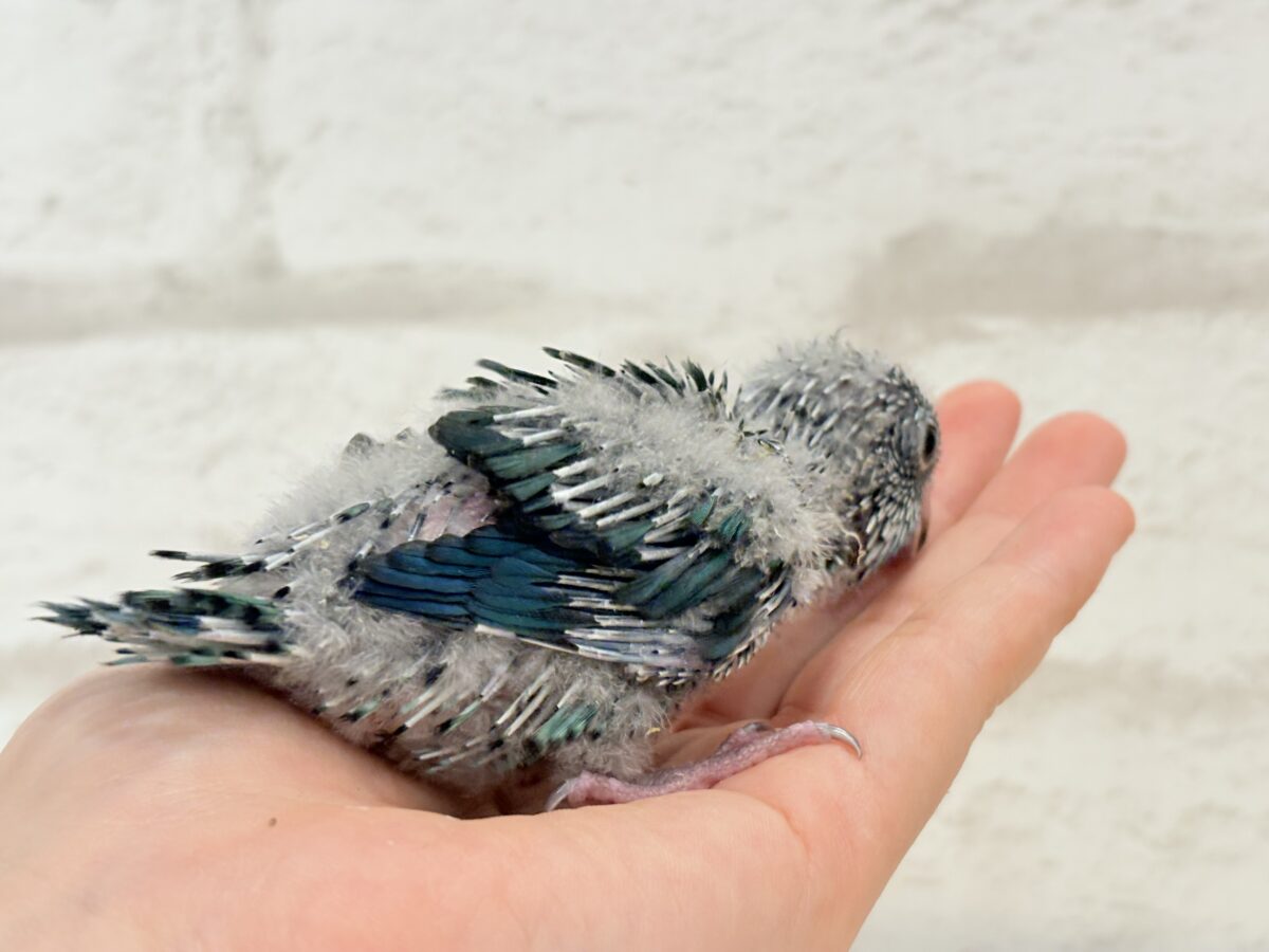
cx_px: 634
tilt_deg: -0.6
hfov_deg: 36.8
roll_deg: +0.8
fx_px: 1906
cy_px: 476
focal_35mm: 52
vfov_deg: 28.0
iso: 80
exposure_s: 1/100
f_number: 1.6
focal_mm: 5.96
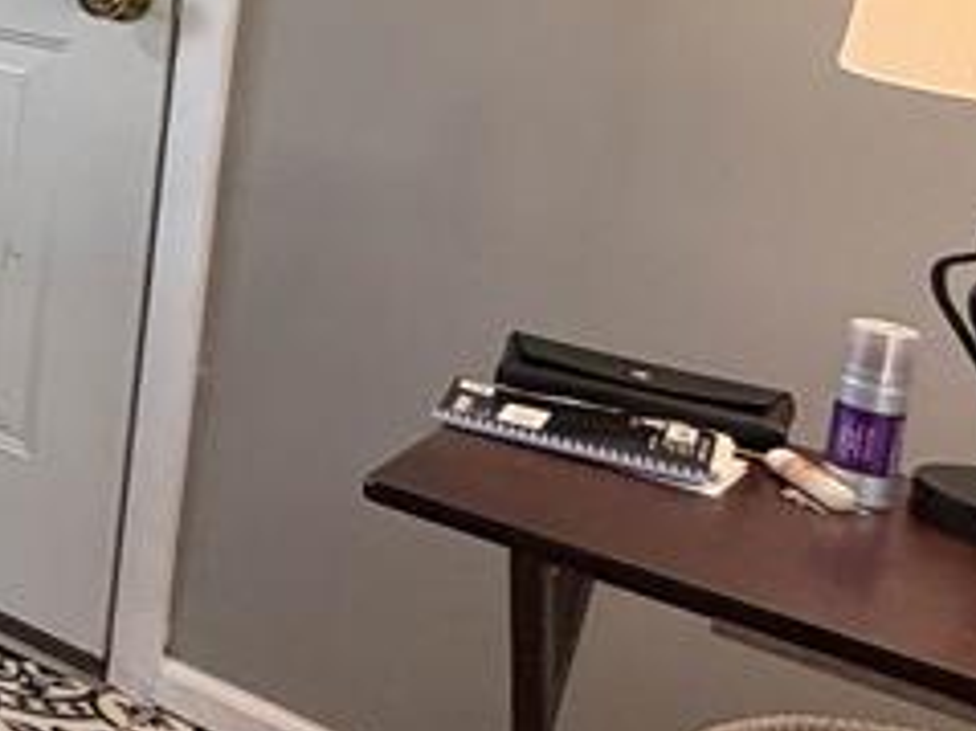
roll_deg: -0.9
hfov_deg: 18.6
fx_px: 1691
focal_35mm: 60
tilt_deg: -7.5
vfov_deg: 22.7
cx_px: -1021
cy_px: -106
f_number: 2.2
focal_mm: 2.22
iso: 320
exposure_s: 1/60
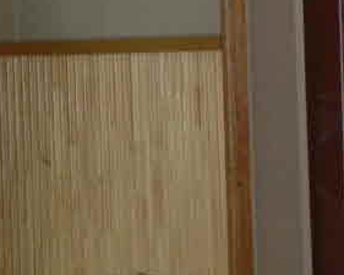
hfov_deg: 5.1
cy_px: -133
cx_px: -948
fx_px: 3493
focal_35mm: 343
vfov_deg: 4.5
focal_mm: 32
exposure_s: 1/60
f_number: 4.5
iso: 400
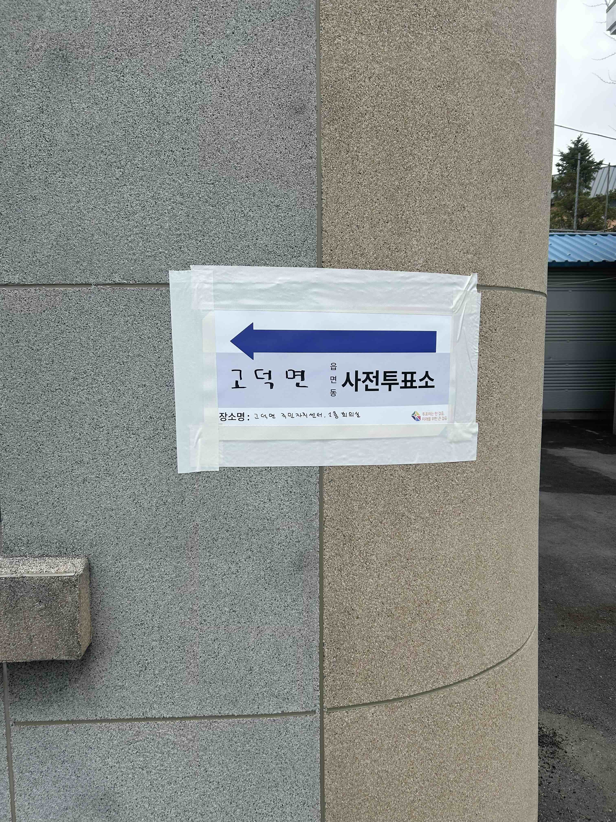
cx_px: 308
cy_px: 411
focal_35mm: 26
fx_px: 617
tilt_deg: -5.1
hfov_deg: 53.1
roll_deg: -0.7
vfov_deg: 67.3
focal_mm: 5.7
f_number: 1.5
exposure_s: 1/2208
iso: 50
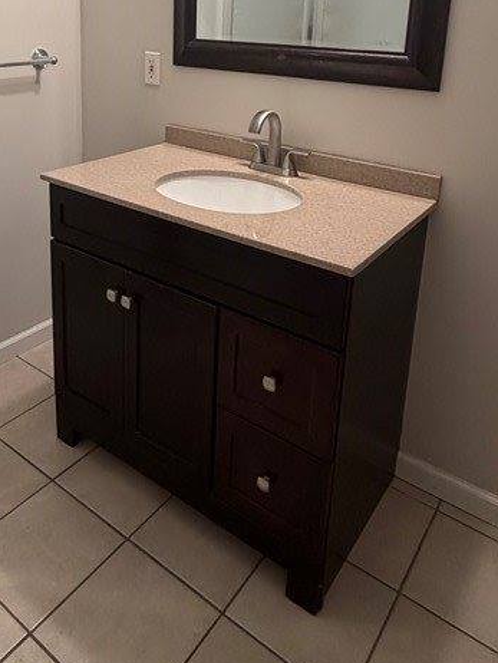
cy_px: 155
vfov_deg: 55.2
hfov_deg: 45.3
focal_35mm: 31
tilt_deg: -14.3
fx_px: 594
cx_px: 204
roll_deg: -2.7
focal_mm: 2.22
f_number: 2.2
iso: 250
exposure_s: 1/60
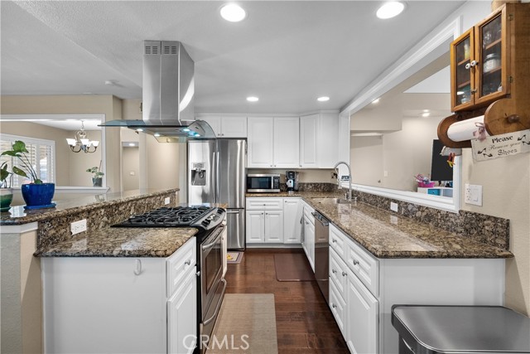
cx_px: 265
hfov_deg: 96.7
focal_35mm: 16
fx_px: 236
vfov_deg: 73.8
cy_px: 177
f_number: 9
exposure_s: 1/13
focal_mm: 16
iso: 2000
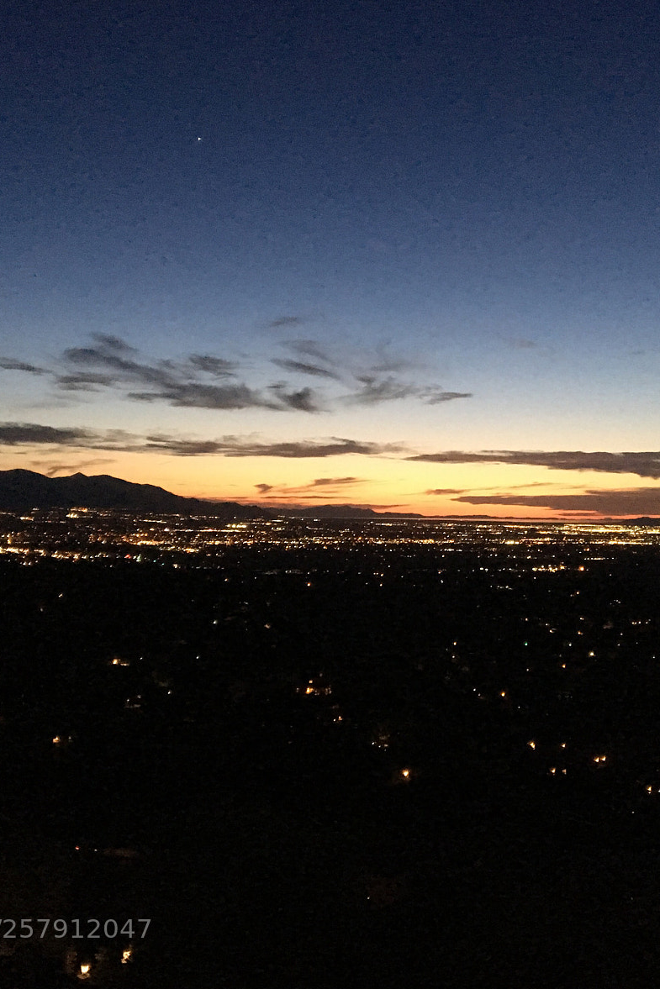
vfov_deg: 47.4
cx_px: 384
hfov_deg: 32.6
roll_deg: -2.0
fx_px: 1127
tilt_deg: +1.2
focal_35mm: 41
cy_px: 491
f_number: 2.2
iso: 320
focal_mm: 4.15
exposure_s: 1/15
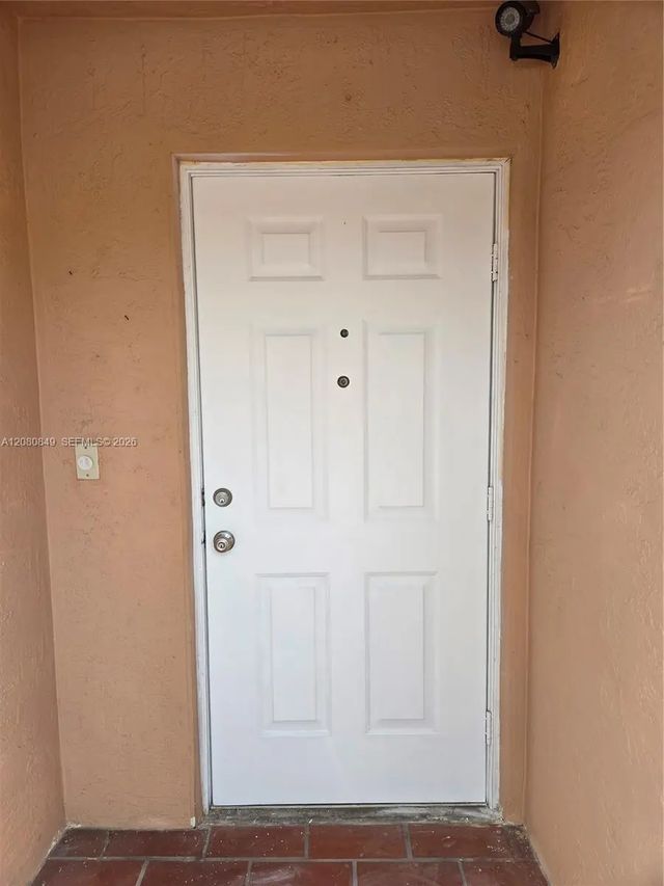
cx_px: 332
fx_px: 588
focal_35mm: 23
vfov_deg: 73.9
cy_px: 443
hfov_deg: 58.9
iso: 80
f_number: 1.8
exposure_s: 1/771
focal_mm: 5.4
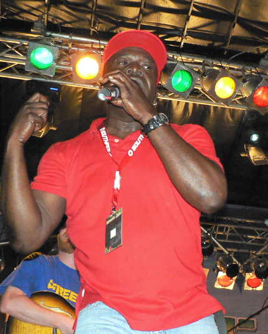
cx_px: 130
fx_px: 376
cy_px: 178
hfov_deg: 39.2
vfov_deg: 47.9
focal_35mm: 38
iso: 400
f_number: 2.8
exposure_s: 1/60
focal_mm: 6
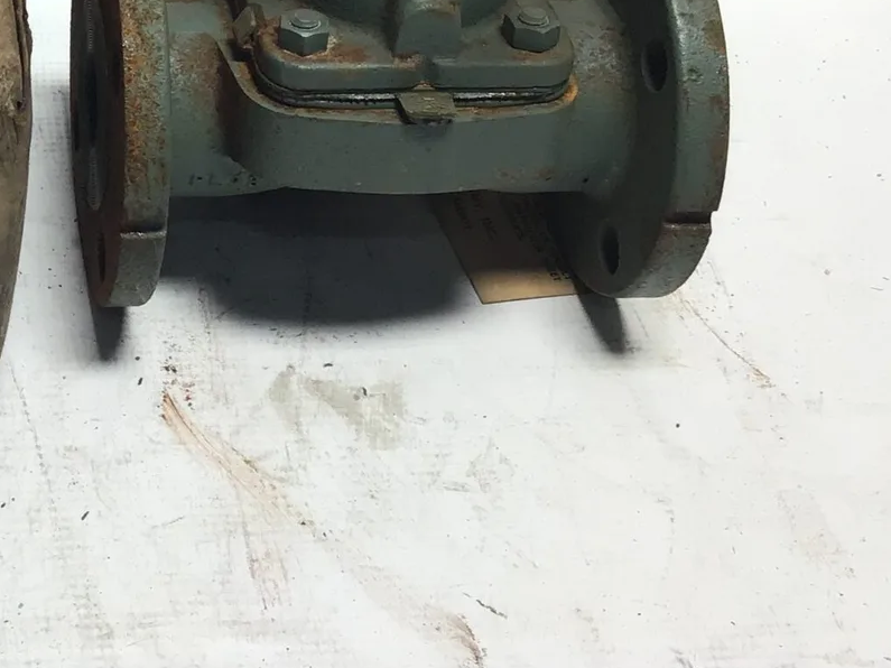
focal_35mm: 78
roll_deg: -3.6
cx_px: -28
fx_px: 2007
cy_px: 27
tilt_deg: -42.5
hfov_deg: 23.8
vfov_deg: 18.5
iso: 32
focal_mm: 3.3
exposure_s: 1/120
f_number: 2.4
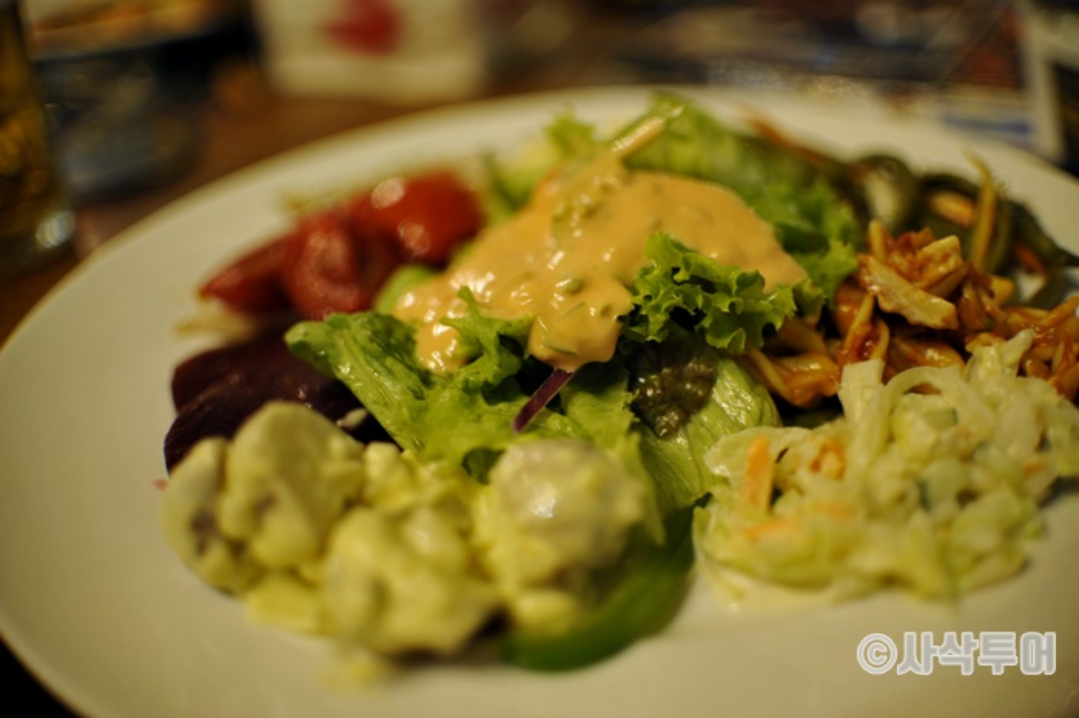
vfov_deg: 37.8
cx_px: 540
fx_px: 1048
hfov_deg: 54.5
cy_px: 359
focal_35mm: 35
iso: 450
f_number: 1.8
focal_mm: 35
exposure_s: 1/15
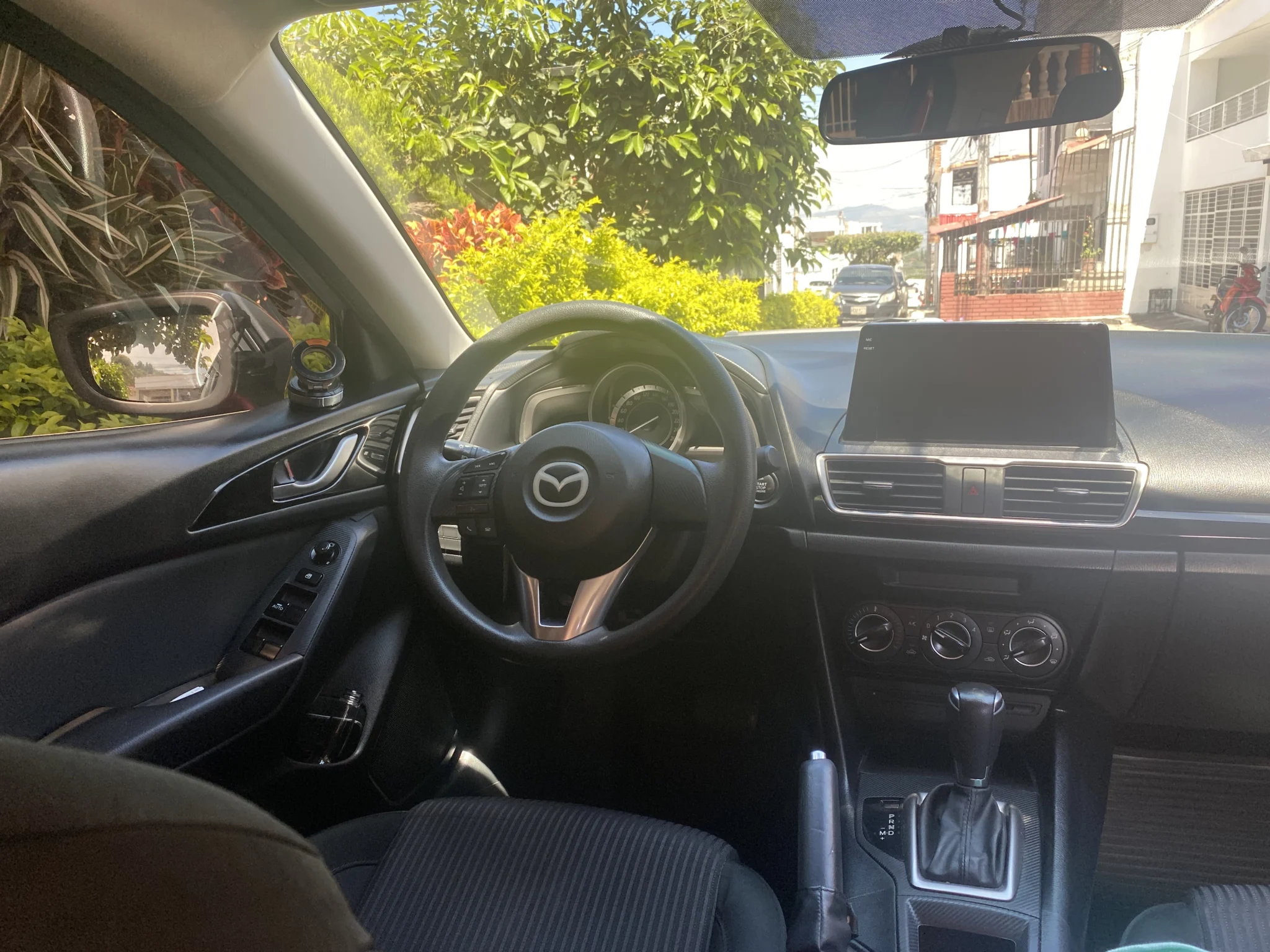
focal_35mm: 26
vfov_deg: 53.1
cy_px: 476
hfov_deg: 67.3
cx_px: 635
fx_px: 954
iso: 80
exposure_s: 1/121
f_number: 1.8
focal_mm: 4.25
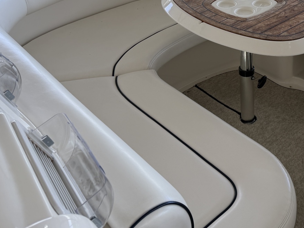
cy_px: 50
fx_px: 386
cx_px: 239
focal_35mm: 44
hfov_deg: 41.3
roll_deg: -1.1
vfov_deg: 32.1
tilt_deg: -27.0
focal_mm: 6.76
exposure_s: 1/494
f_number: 1.78
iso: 100
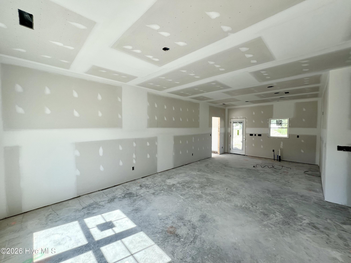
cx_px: 176
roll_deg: +0.1
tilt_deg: -0.9
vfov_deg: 89.9
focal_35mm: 13
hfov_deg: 106.2
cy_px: 132
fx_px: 132
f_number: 1.8
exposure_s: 1/225
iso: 32
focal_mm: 1.57
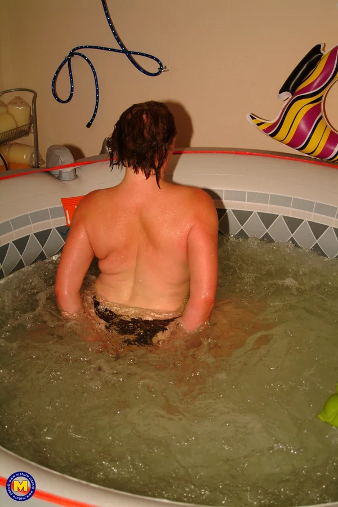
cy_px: 254
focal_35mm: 45
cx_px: 169
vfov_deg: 43.6
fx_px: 634
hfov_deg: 29.9
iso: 100
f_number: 4.5
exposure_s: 1/125
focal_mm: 30
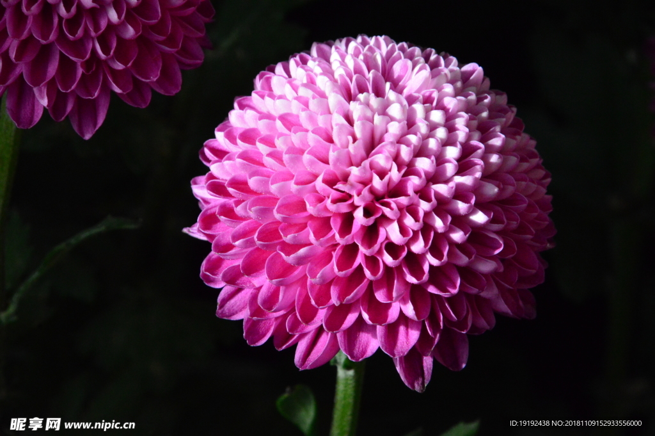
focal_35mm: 450
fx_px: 8181
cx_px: 328
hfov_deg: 4.6
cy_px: 218
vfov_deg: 3.1
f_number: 22
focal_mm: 300
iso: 3200
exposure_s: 1/250
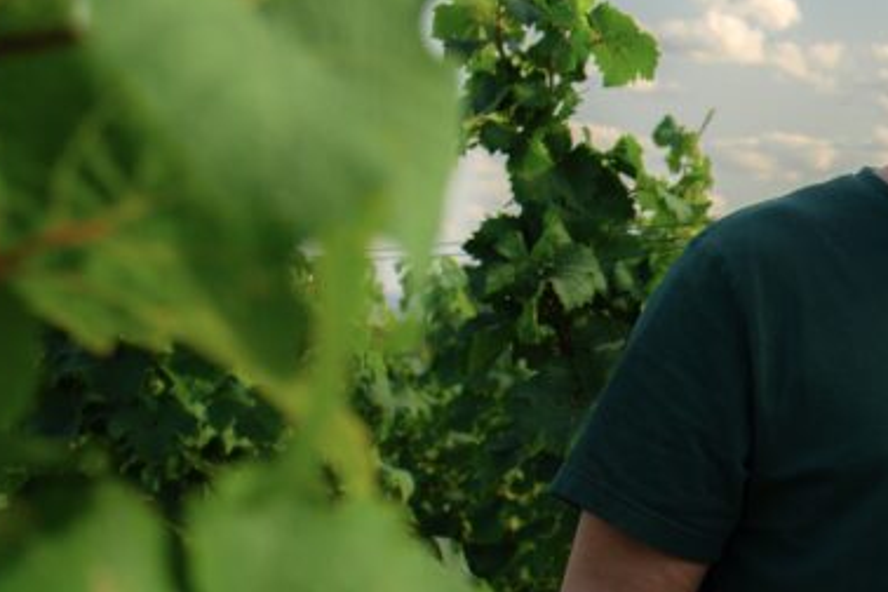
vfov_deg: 14.6
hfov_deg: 19.9
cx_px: 1172
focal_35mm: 93
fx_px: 2303
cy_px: 419
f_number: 4
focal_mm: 23
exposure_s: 1/125
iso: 100
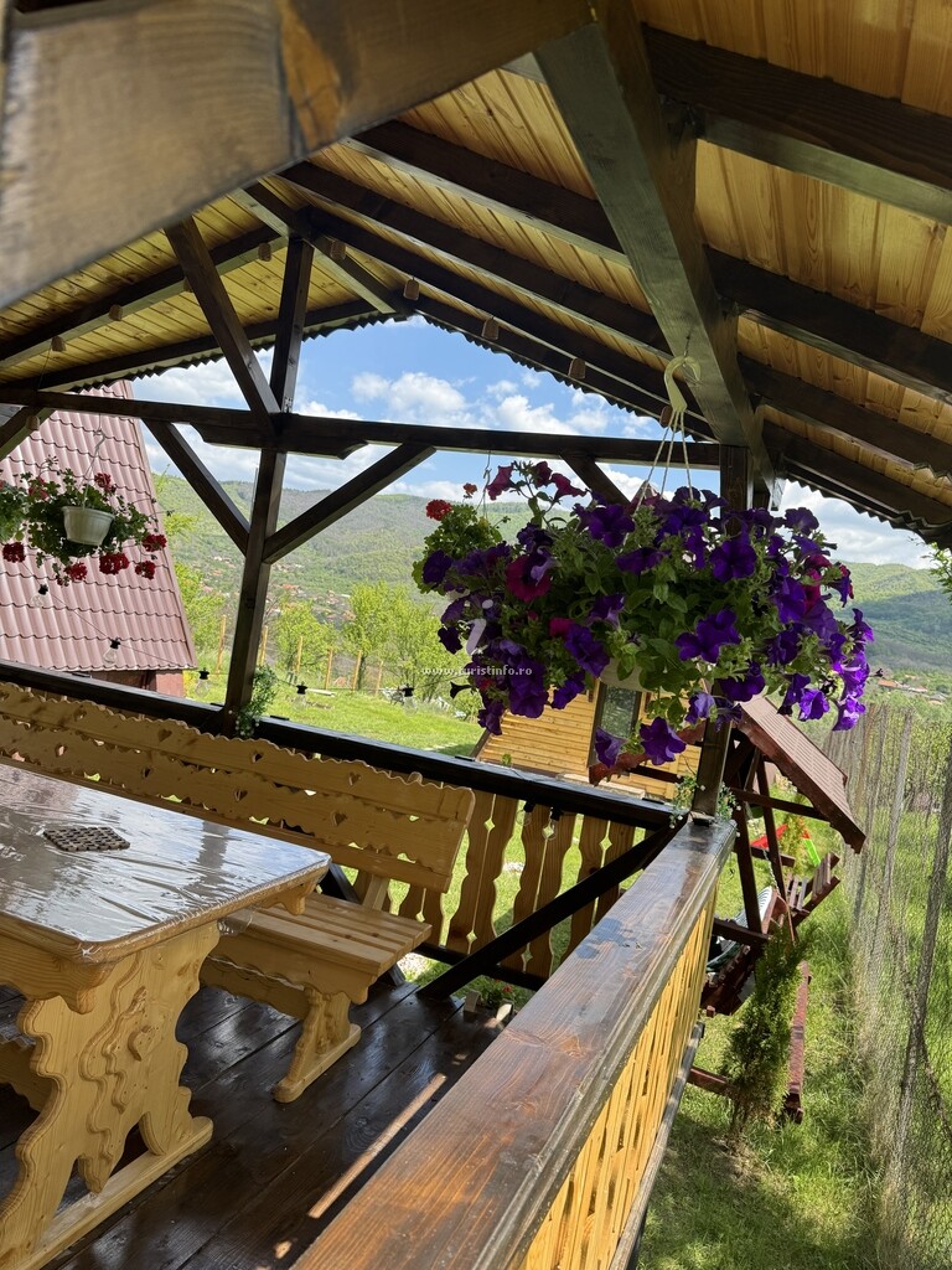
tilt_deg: -1.9
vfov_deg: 71.6
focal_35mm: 24
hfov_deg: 56.8
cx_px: 476
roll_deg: -8.5
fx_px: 880
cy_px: 635
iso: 80
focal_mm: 6.76
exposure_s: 1/1395
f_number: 1.78
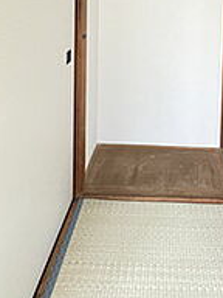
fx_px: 301
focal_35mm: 35
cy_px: -8
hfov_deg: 39.8
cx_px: 161
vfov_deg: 43.9
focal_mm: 1.55
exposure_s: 1/99
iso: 250
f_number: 2.4
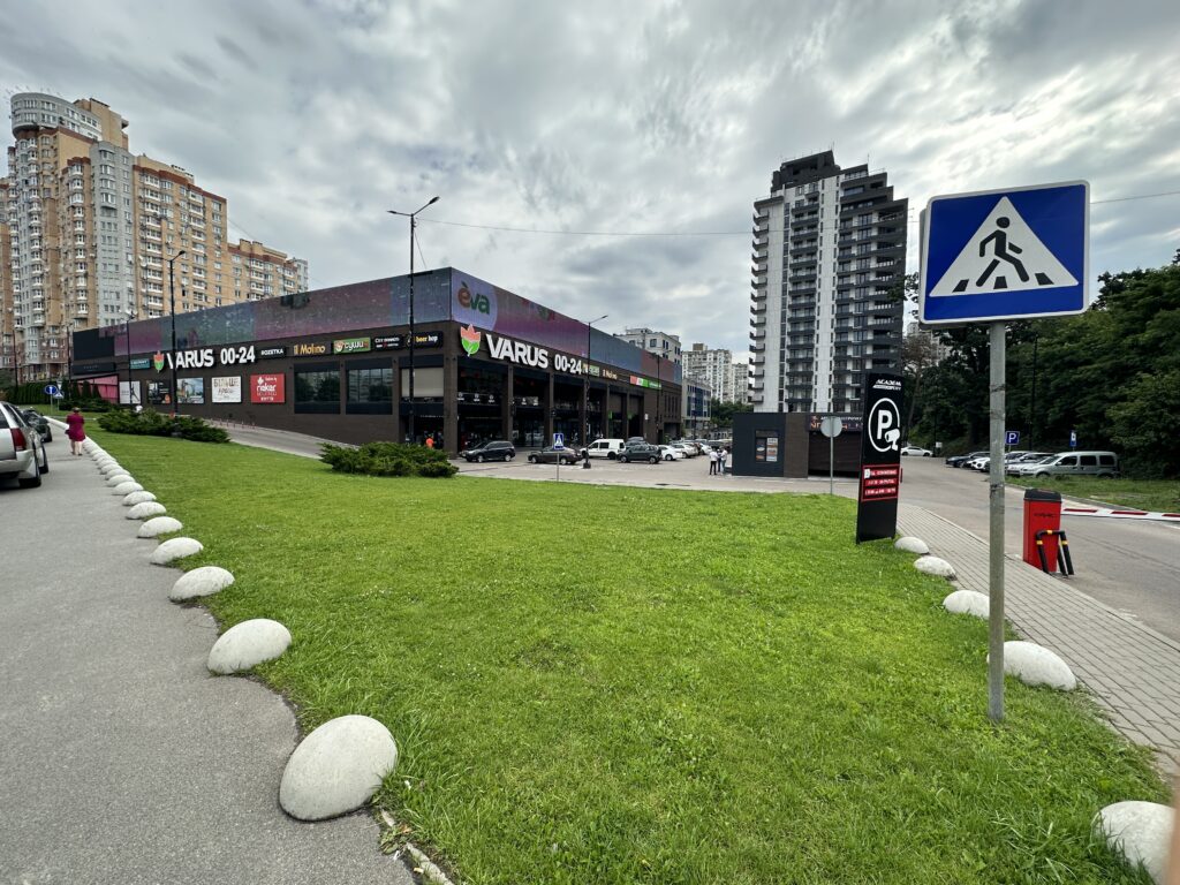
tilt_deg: -3.4
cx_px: 590
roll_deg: -1.2
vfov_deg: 85.7
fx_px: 477
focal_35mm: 14
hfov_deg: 102.1
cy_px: 442
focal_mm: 2.22
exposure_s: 1/1092
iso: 40
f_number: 2.2
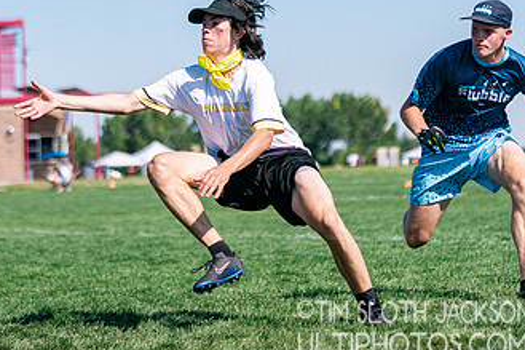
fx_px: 2390
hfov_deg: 12.5
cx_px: 248
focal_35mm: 164
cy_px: 58
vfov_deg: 8.3
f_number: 2.8
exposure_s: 1/12800
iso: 400
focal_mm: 75
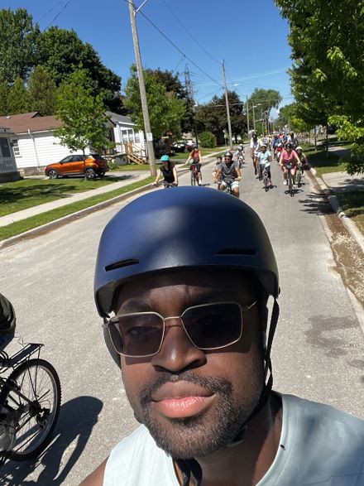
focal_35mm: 30
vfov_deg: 60.0
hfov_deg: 46.8
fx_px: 421
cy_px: 243
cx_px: 182
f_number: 2.2
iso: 32
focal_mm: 2.71
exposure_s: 1/429
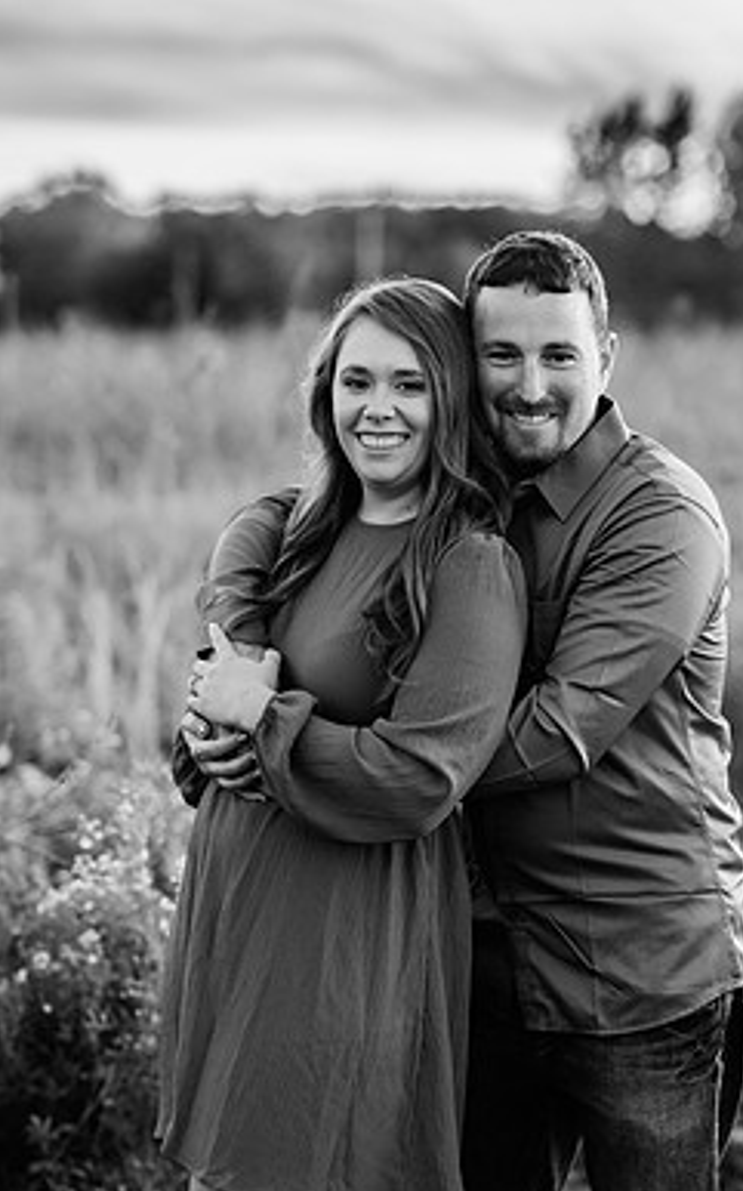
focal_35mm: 101
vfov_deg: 20.6
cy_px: 691
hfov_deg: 12.9
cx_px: 384
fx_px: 3275
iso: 500
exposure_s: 1/200
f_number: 2.5
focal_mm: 85
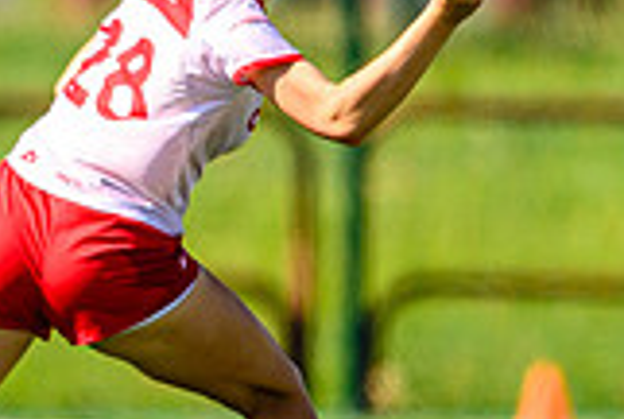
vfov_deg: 0.6
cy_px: 186
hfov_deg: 0.9
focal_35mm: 2232
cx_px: -34
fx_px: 38759
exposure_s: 1/1600
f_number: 3.2
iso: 100
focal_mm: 400
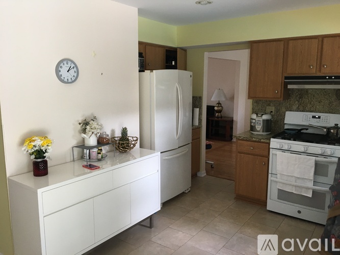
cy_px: 128
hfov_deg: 61.7
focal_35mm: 29
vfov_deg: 48.2
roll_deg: -0.4
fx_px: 285
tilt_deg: -9.6
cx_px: 170
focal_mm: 4.15
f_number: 2.2
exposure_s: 1/30
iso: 80
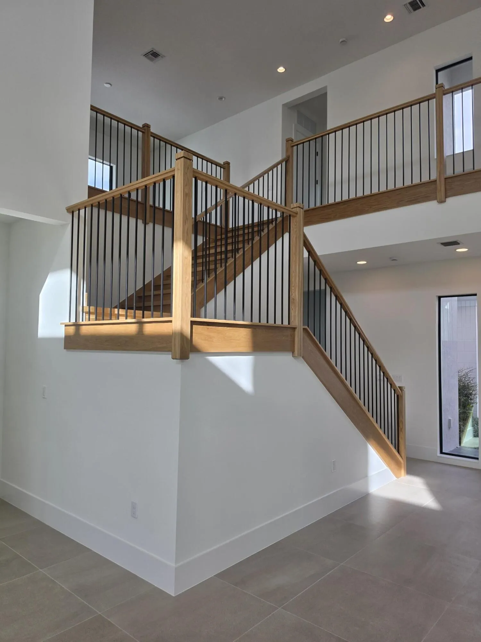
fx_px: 426
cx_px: 240
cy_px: 321
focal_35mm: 23
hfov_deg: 58.9
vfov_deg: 73.9
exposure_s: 1/1737
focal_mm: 6.5
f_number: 1.4
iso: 64
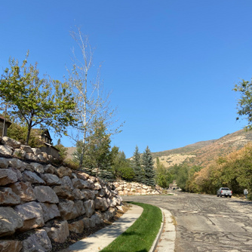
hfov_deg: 49.7
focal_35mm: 33
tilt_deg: +11.2
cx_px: 133
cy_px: 158
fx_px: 272
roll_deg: -1.0
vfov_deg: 49.3
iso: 32
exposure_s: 1/1961
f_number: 1.8
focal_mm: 4.25
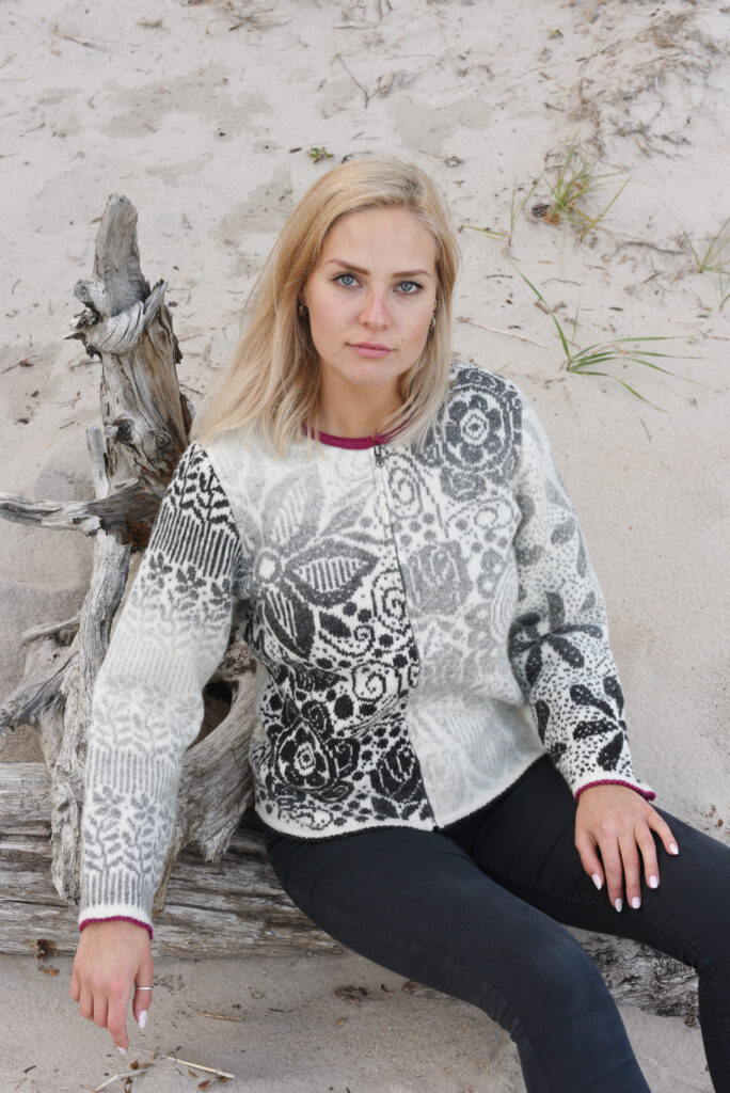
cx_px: 365
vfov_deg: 39.6
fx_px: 1519
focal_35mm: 50
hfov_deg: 27.0
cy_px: 546
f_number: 8
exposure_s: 1/250
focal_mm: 50
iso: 800
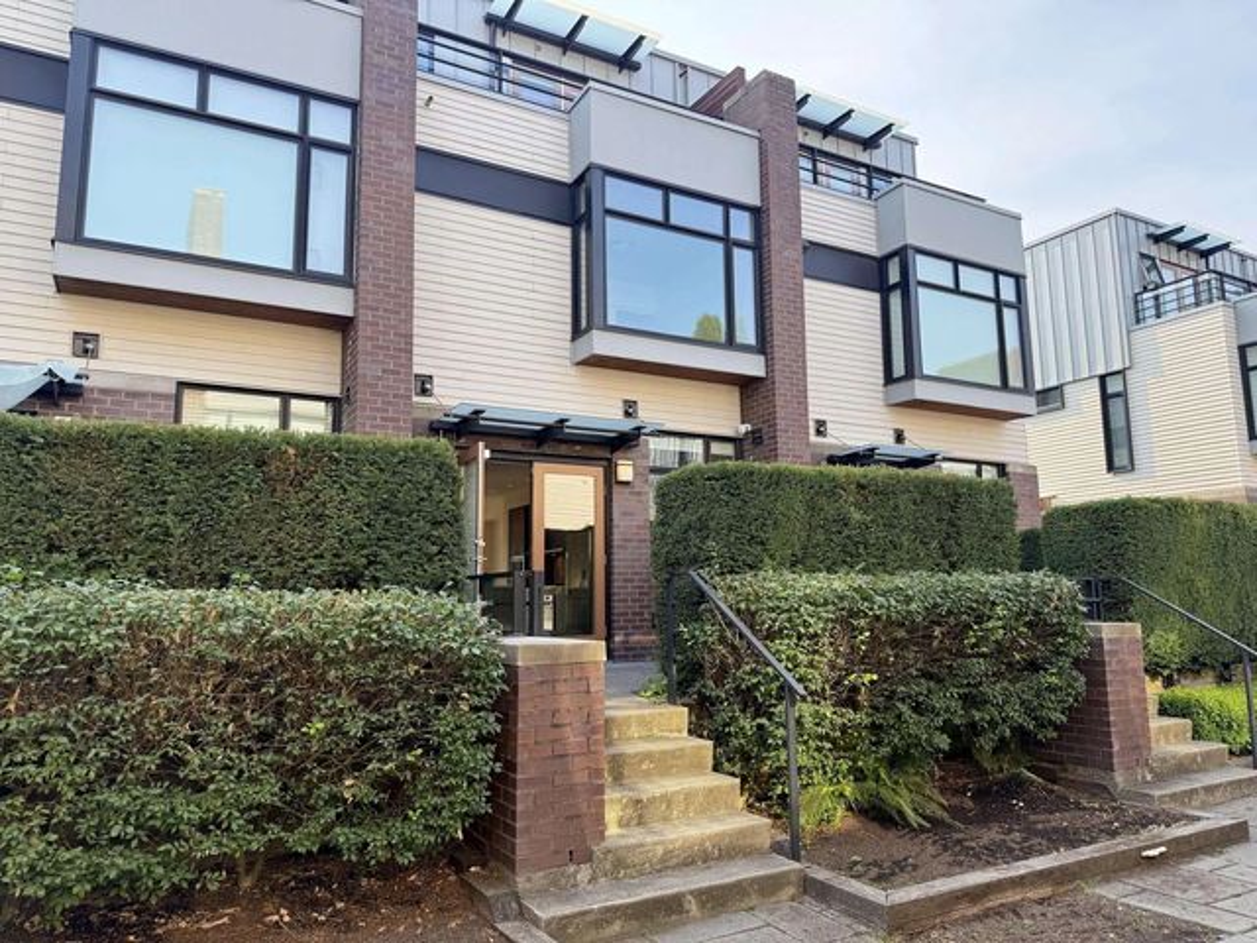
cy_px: 472
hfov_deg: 71.6
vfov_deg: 56.8
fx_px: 872
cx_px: 628
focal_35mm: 24
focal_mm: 6.76
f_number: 1.78
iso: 80
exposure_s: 1/722
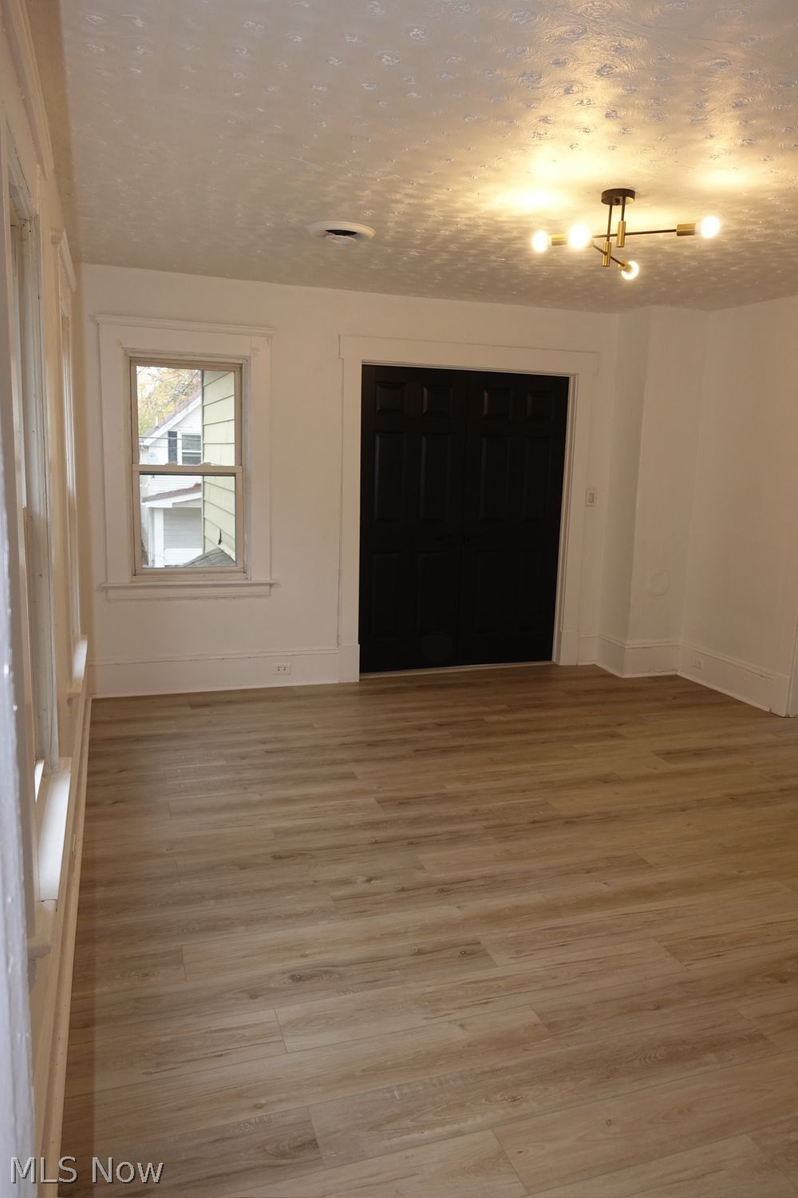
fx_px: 798
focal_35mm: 24
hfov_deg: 53.1
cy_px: 599
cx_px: 399
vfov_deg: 73.7
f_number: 3.2
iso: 320
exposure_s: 1/80
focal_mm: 8.82
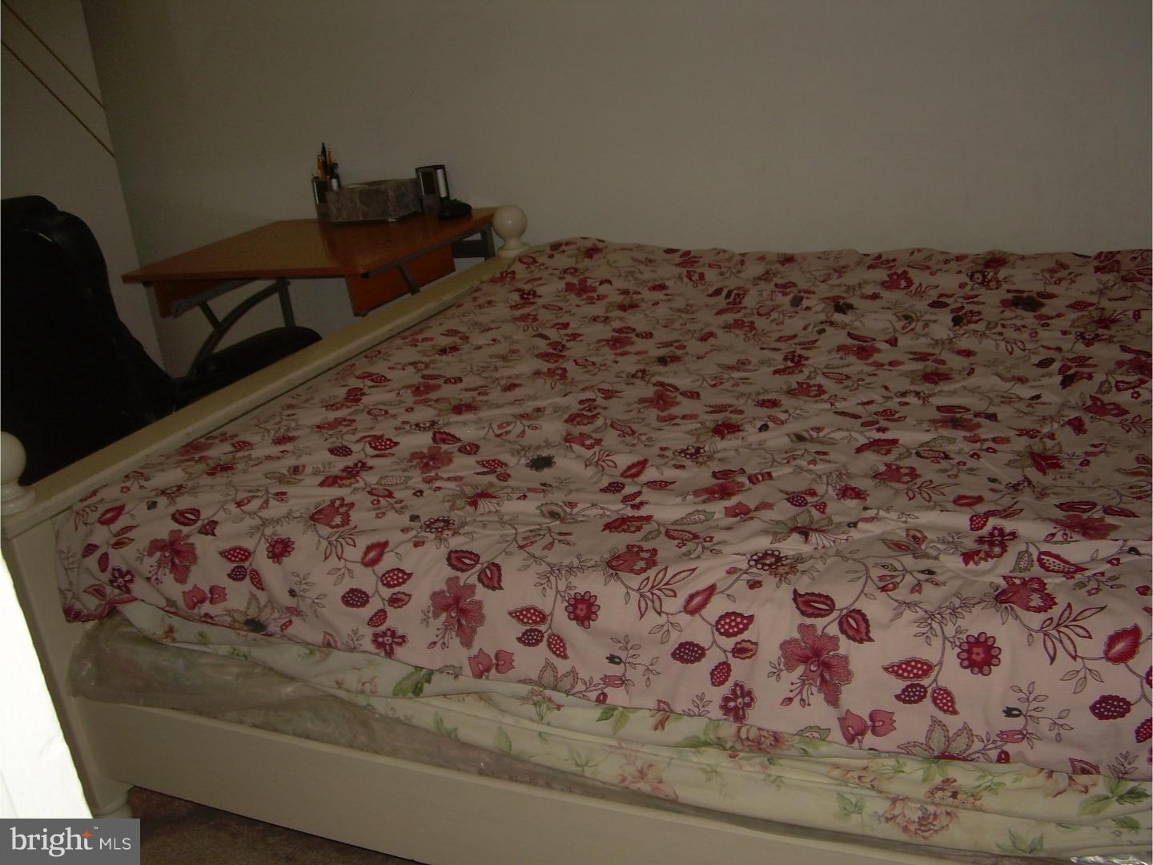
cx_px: 576
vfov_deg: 37.7
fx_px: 1266
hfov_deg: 49.0
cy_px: 432
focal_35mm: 38
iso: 50
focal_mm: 6.3
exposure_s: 1/60
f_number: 2.8
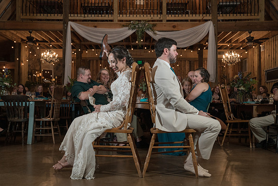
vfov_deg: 33.3
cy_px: 92
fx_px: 310
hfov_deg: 48.3
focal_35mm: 40
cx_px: 137
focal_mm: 38
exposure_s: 1/200
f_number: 5.6
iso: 2000
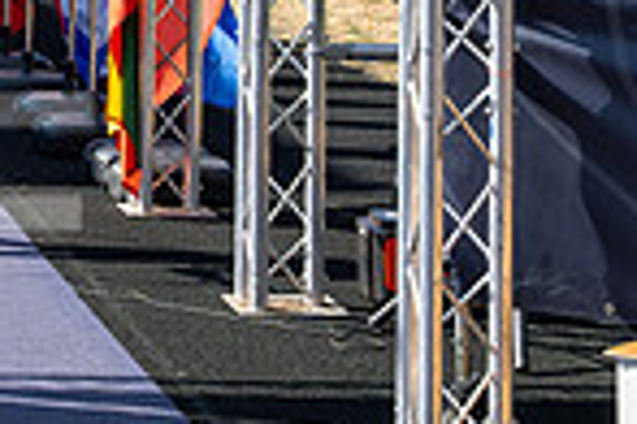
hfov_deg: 11.1
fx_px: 3149
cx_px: -353
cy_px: -349
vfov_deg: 7.5
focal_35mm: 178
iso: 160
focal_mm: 33
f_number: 6.3
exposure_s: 1/640
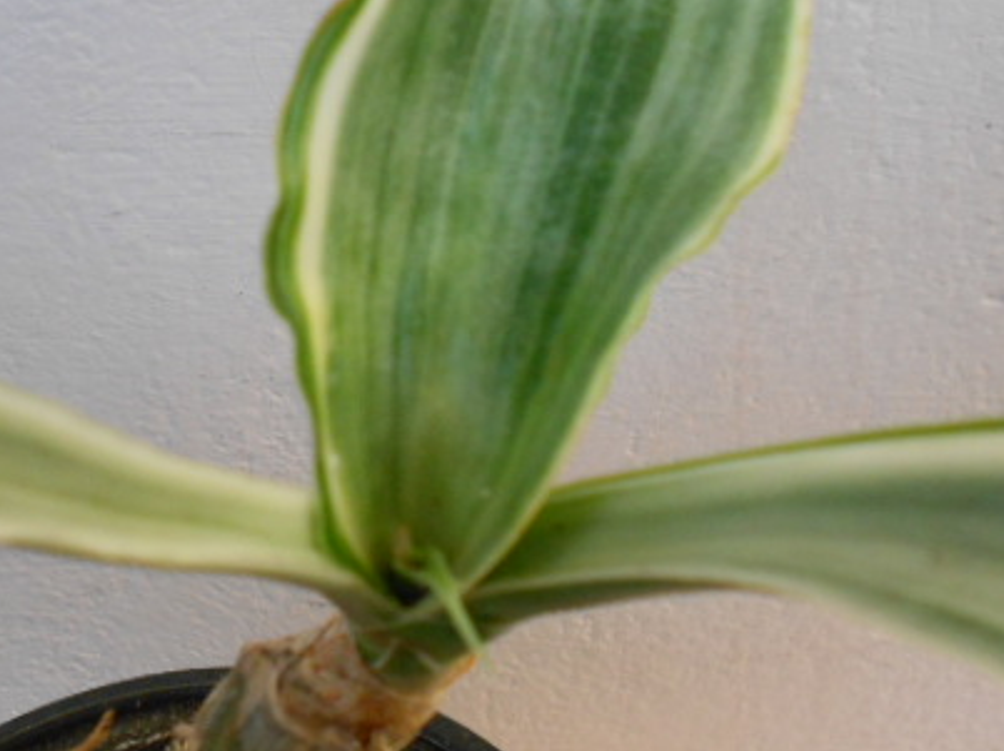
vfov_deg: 28.5
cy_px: 334
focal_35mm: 51
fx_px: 1478
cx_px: 390
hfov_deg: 37.3
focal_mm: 6
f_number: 3.6
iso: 320
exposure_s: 1/30
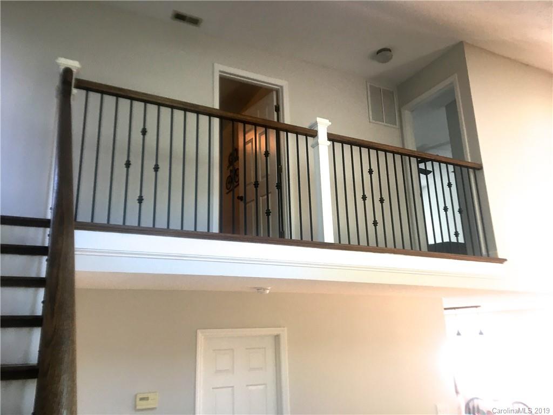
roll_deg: +1.9
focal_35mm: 29
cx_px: 276
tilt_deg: +17.1
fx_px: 463
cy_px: 208
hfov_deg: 61.7
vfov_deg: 48.2
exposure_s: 1/30
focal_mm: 4.15
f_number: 2.2
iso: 64
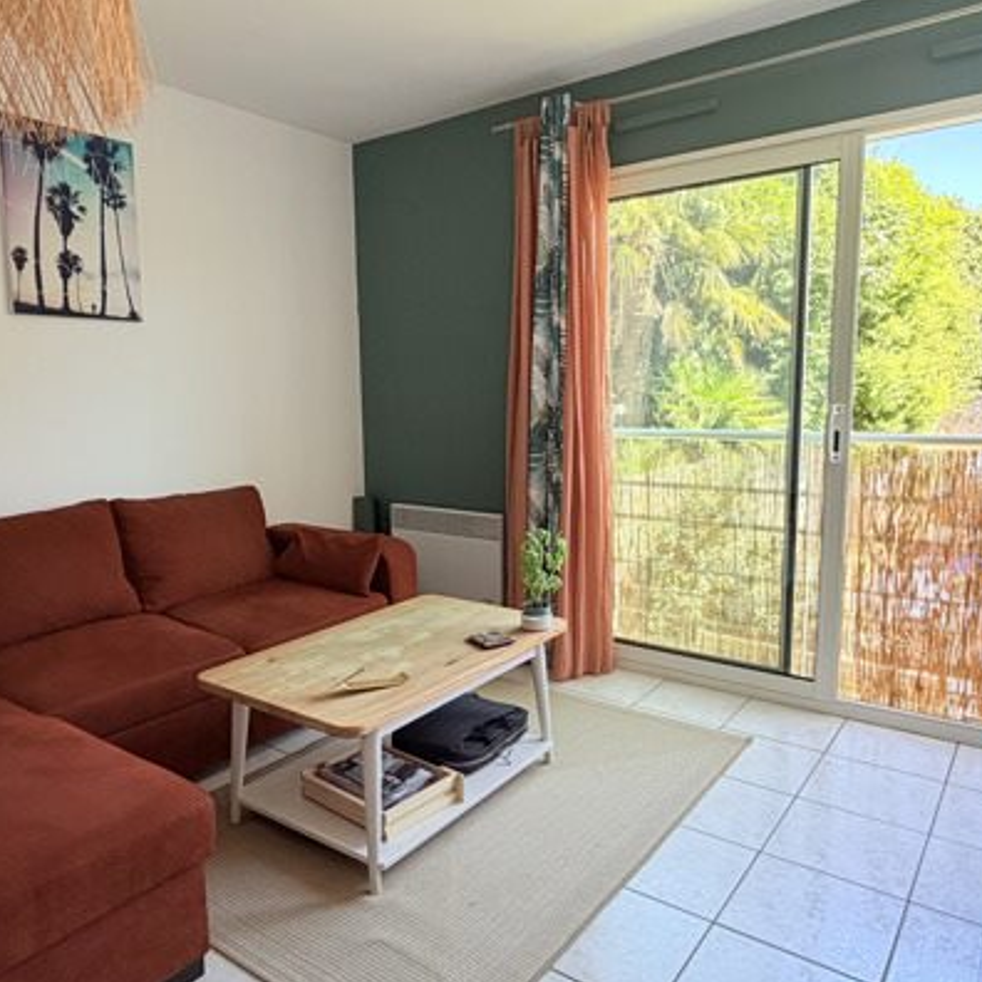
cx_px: 464
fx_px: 802
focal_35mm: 25
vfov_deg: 62.9
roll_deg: +2.1
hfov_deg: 62.9
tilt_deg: -7.7
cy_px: 503
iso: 125
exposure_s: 1/121
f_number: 2.2
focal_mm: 2.22
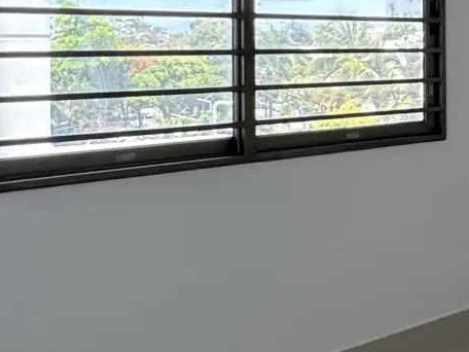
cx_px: 589
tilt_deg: +0.1
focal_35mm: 59
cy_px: 54
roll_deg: +1.3
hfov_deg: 27.8
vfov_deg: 24.3
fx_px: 799
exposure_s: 1/99
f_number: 2.2
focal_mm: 2.22
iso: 64
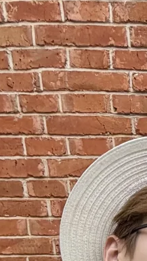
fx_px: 394
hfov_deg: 19.1
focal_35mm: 57
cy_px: 469
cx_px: 206
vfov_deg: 22.1
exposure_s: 1/121
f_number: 2.2
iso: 64
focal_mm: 2.22
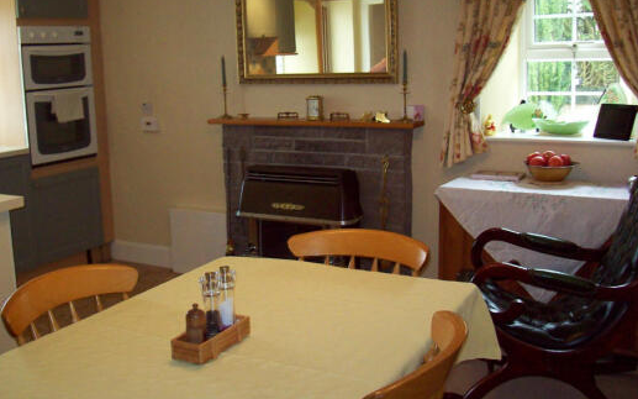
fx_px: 748
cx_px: 280
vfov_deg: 29.8
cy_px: 186
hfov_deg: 46.1
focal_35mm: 43
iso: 200
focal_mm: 6
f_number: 2.7
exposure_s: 1/64
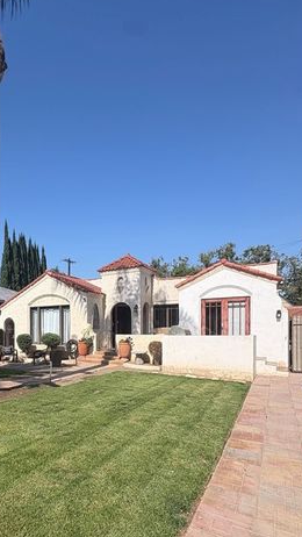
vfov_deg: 79.8
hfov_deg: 47.8
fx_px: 313
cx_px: 49
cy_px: 334
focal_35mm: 22
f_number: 2.2
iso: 50
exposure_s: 1/2273
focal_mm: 2.22
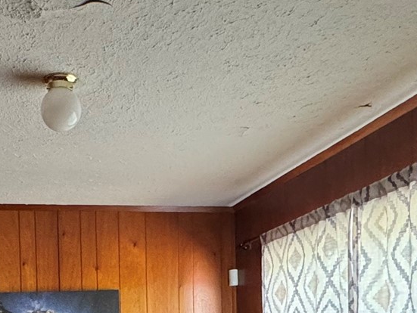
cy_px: 391
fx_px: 627
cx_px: 77
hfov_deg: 35.5
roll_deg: +1.6
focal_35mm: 52
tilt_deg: -3.0
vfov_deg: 24.9
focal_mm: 2.22
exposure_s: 1/60
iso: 320
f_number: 2.2
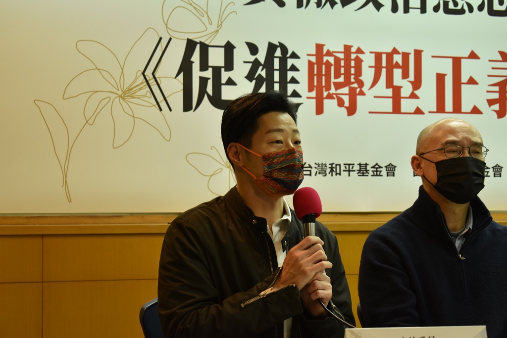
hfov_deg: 24.6
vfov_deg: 16.6
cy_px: 169
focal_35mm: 82
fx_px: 1162
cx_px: 254
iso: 1000
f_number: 5.6
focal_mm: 55
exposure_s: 1/80
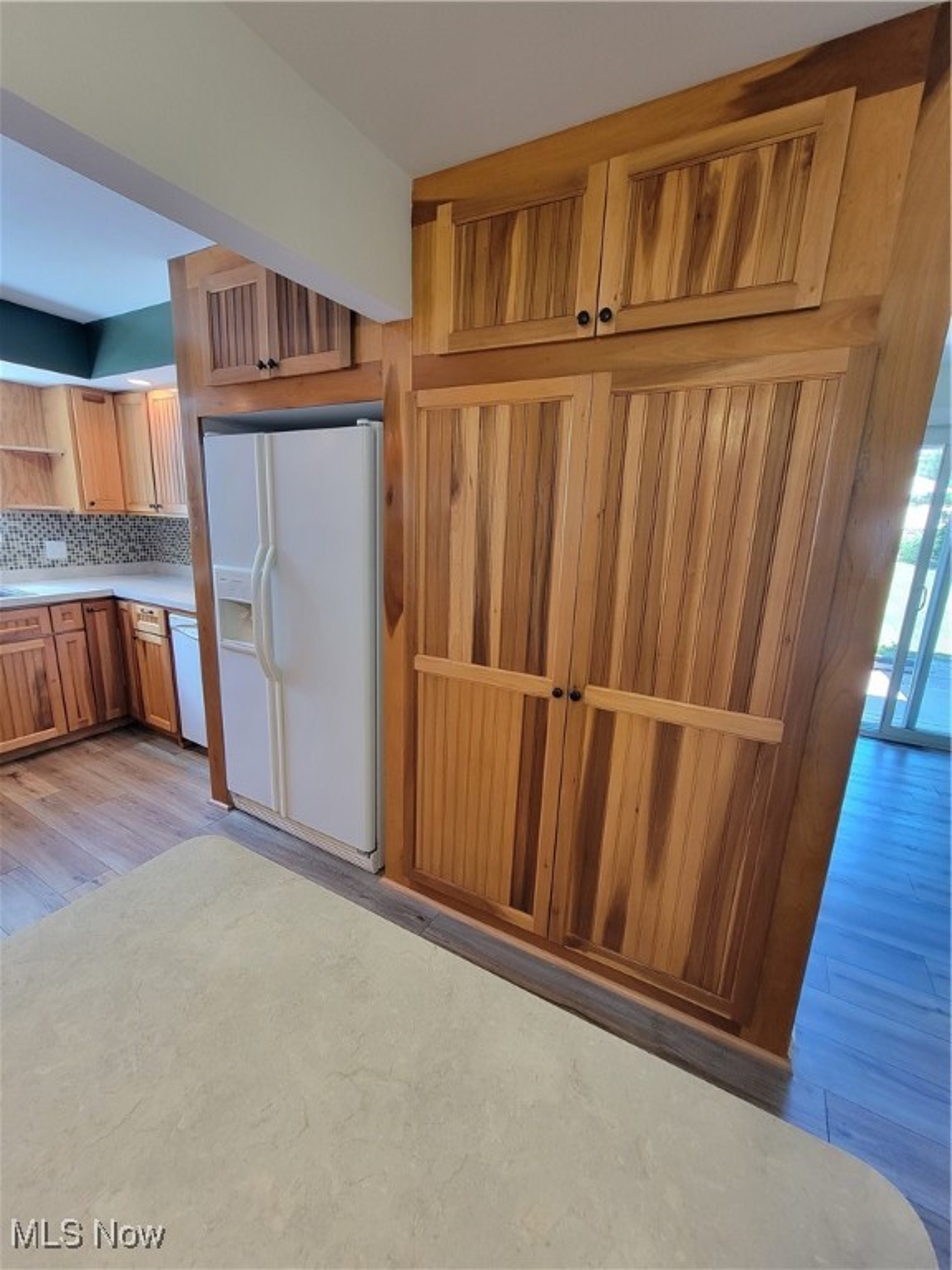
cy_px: 635
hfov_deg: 89.9
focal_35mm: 13
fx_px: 477
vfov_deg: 106.2
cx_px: 476
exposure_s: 1/60
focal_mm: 2.2
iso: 250
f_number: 2.2
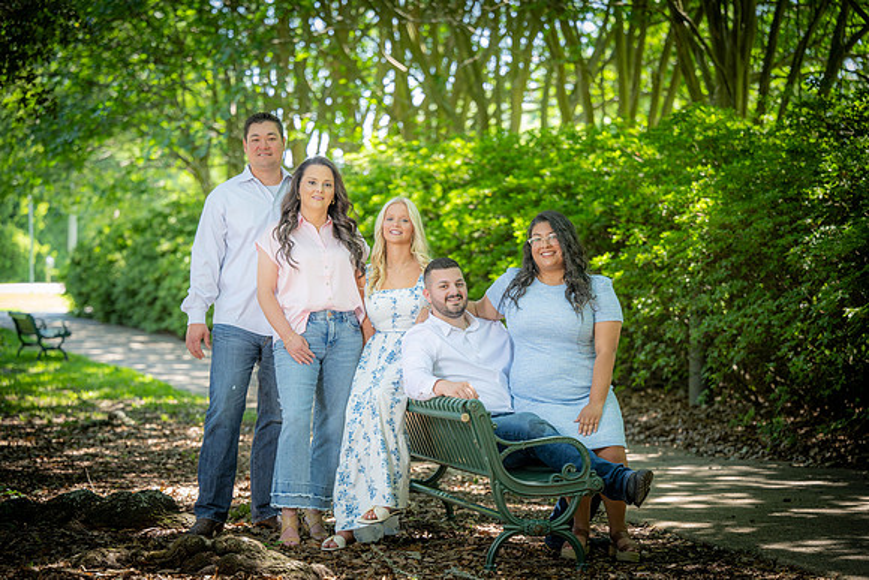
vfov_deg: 15.0
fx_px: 2197
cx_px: 434
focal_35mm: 91
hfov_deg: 22.4
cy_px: 290
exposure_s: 1/80
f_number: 2.8
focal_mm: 91
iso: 100
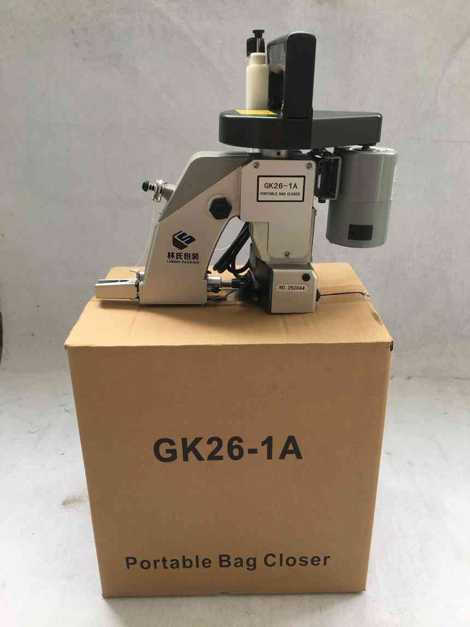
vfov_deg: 61.7
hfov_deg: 48.2
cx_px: 235
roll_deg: +0.0
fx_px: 525
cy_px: 314
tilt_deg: -24.4
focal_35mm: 29
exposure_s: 1/50
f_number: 2.2
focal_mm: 4.15
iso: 25
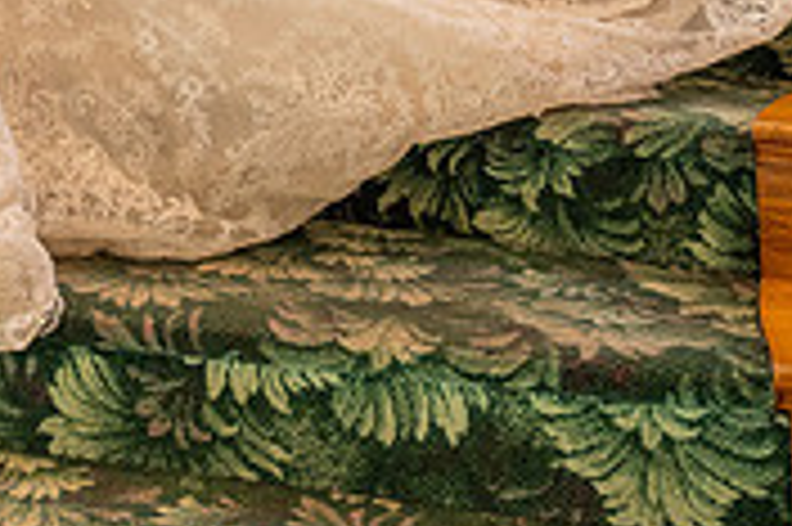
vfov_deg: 15.3
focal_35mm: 81
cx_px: -220
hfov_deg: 22.6
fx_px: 1780
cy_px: -299
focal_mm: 24
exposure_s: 1/100
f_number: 2.8
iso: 1000
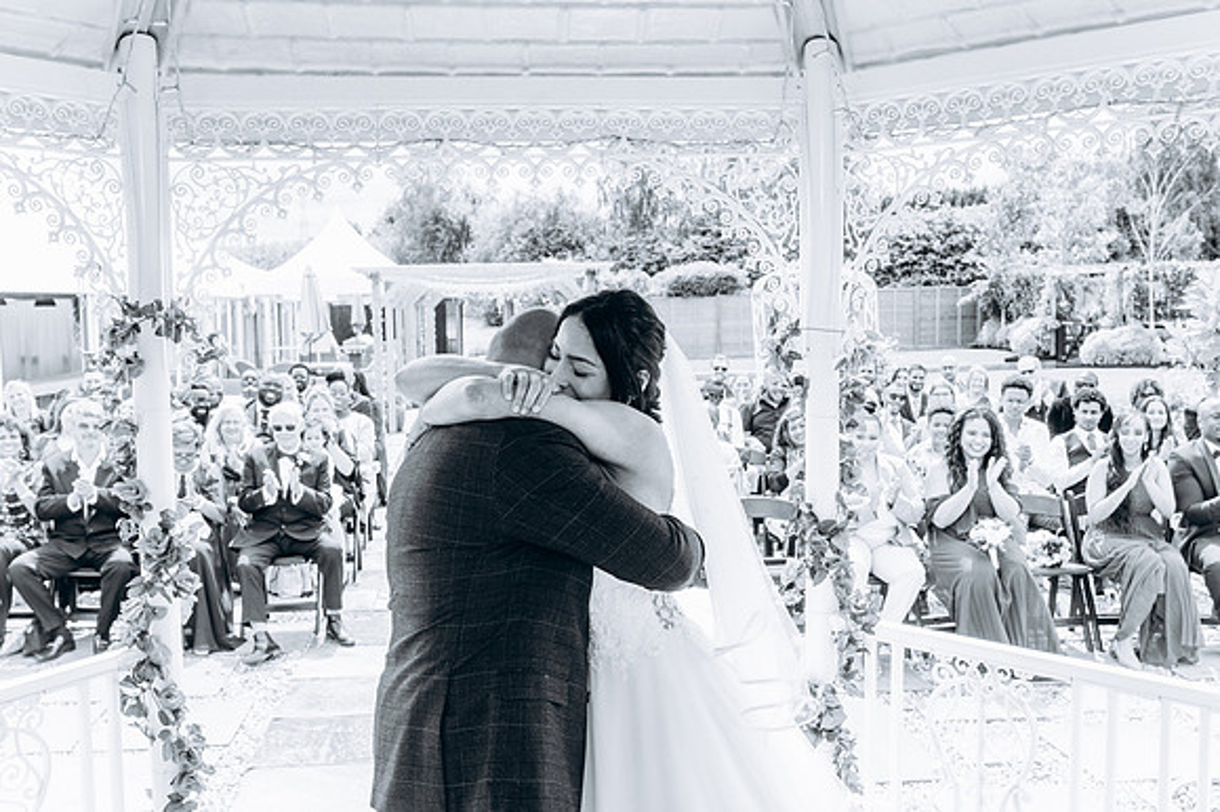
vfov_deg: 36.5
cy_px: 406
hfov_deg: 52.7
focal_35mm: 36
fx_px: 1232
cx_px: 610
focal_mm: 35
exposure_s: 1/125
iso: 160
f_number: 8
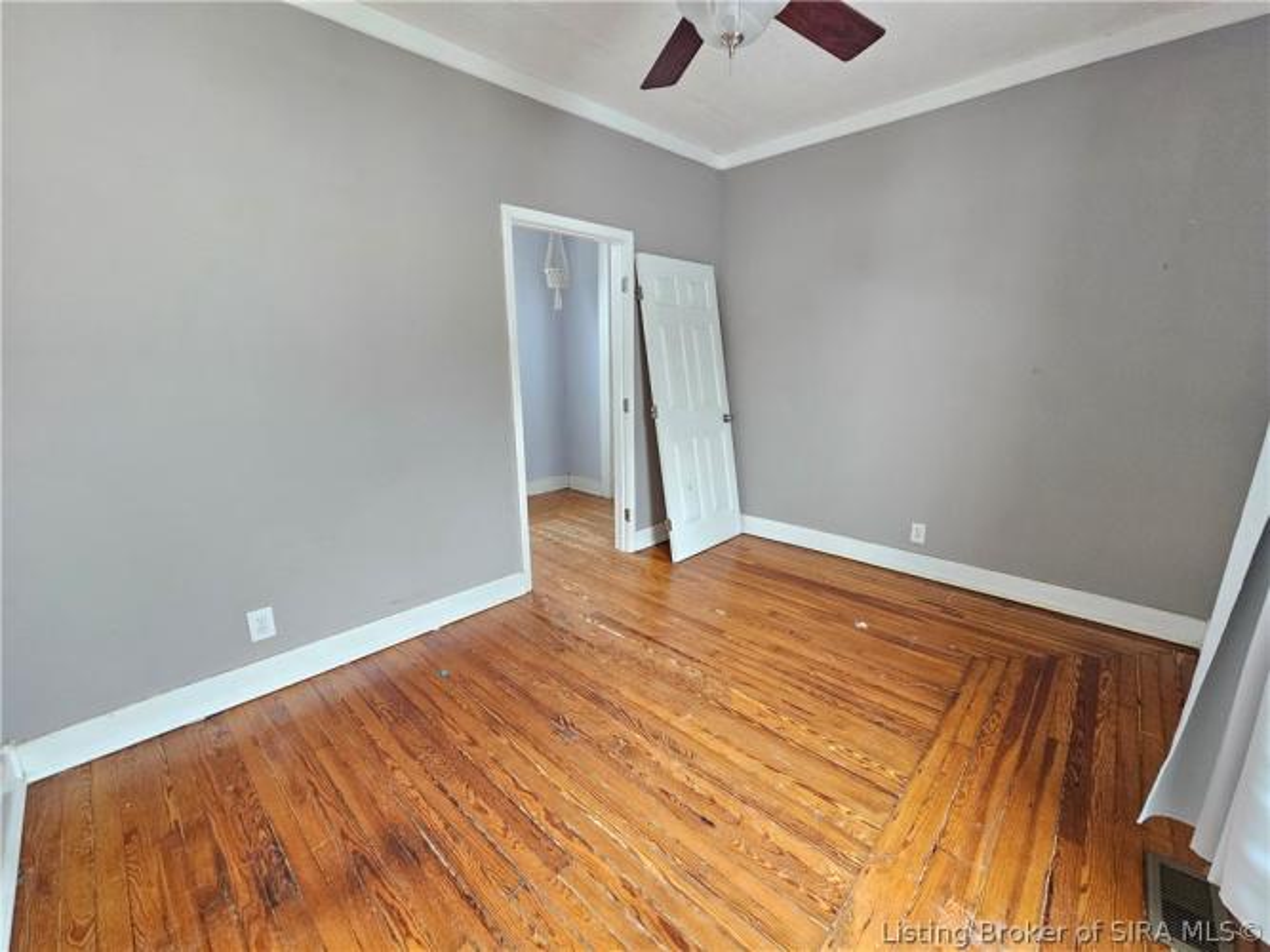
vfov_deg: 89.9
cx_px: 635
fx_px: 477
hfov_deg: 106.2
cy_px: 476
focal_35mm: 13
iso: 250
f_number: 2.2
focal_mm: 2.2
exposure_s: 1/60
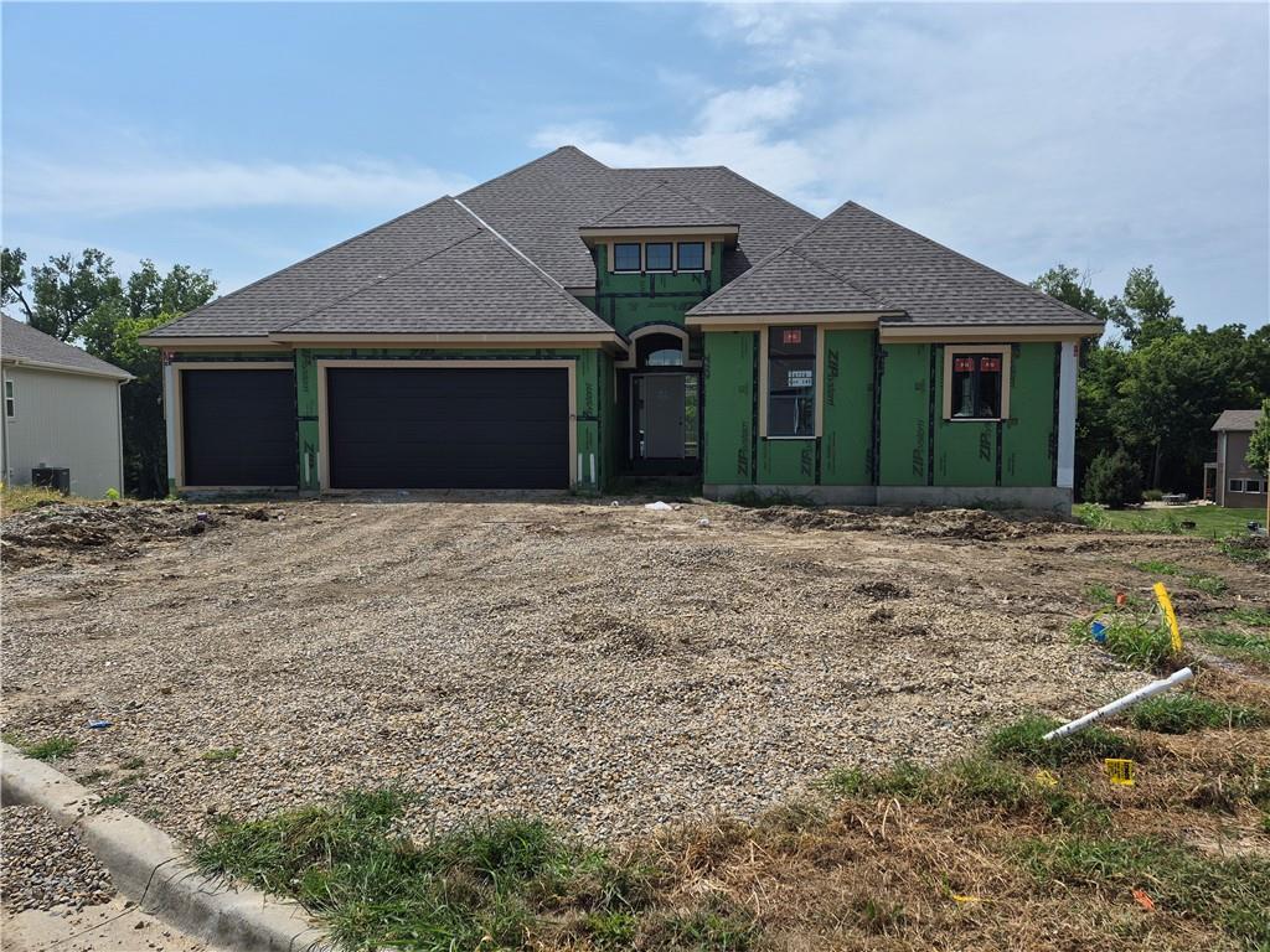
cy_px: 476
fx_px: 844
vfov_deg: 58.9
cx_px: 635
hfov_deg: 73.9
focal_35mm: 23
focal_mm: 5.4
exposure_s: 1/7696
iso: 64
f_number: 1.8
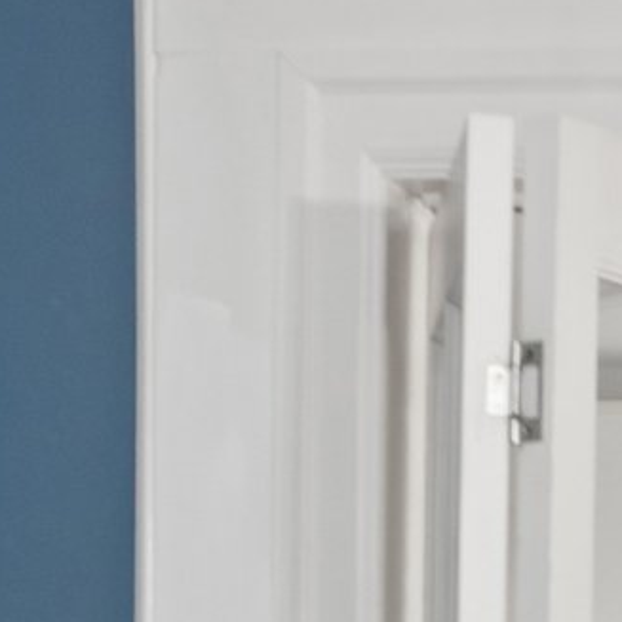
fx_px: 3781
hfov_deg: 8.6
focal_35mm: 186
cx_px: 1486
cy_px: 1197
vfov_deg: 8.9
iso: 640
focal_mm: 23
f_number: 2.8
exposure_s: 1/45
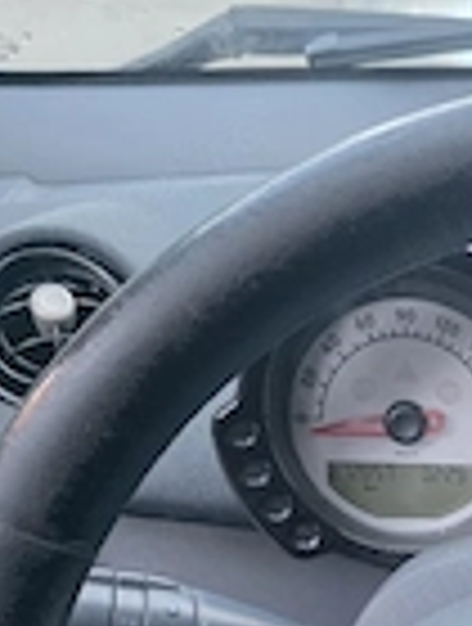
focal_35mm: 66
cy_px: 626
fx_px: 1194
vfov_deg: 27.6
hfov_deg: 20.9
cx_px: 562
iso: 1000
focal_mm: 6.3
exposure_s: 1/101
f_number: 1.7
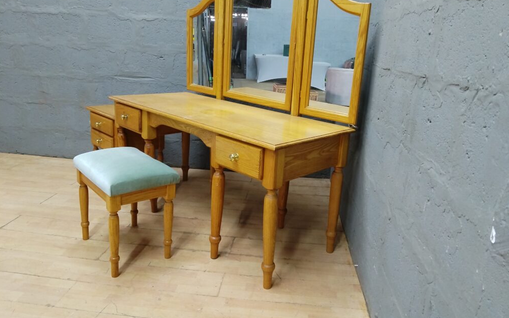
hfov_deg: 66.5
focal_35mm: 28
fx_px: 388
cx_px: 257
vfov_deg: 44.4
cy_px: 138
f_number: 1.8
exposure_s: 1/20
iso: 629
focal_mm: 4.25
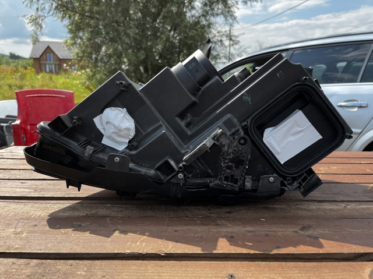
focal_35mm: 26
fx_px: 280
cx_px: 186
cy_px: 140
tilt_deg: -11.4
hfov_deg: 67.3
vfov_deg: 53.0
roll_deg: -1.5
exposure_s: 1/935
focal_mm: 5.1
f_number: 1.6
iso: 50
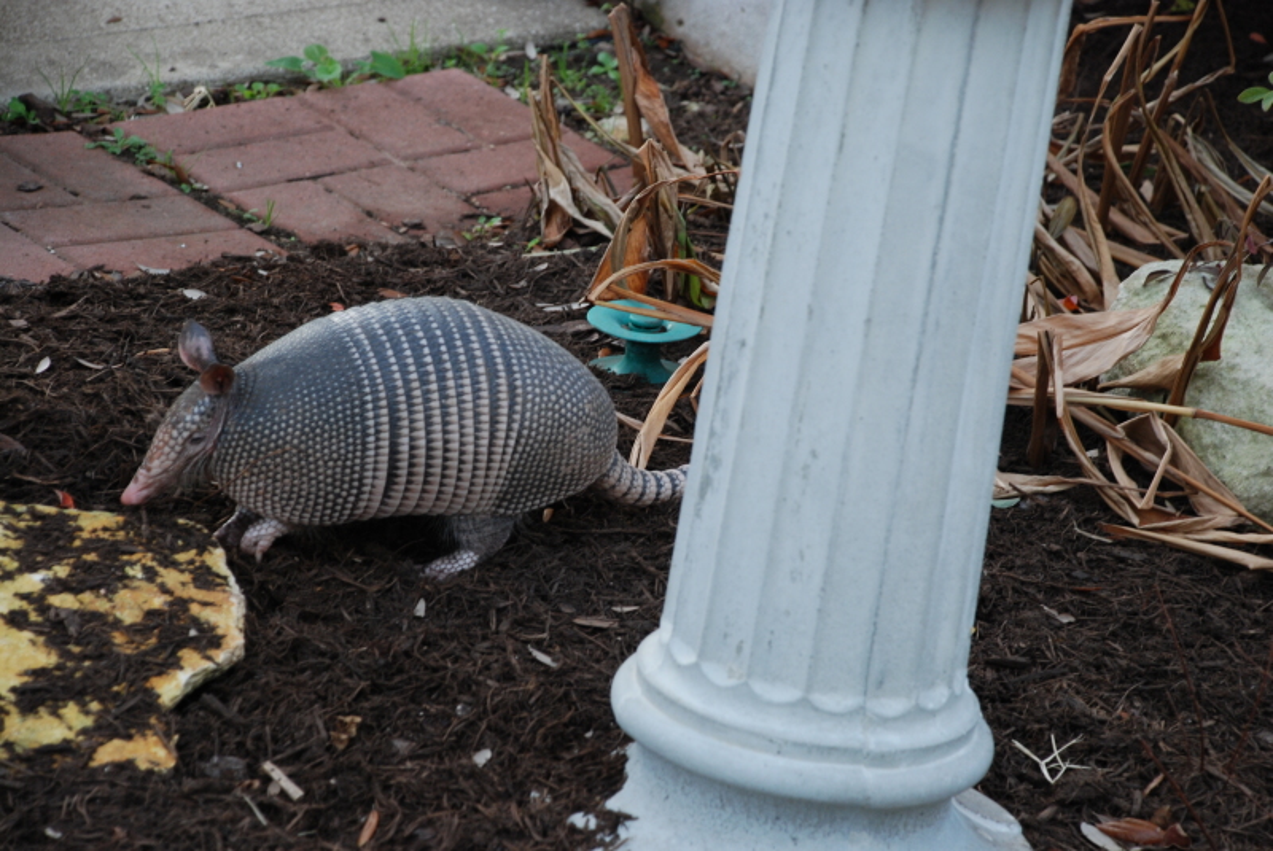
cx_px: 636
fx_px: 4778
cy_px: 426
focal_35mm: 135
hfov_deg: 15.2
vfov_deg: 10.2
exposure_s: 1/125
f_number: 5.6
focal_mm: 90
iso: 360
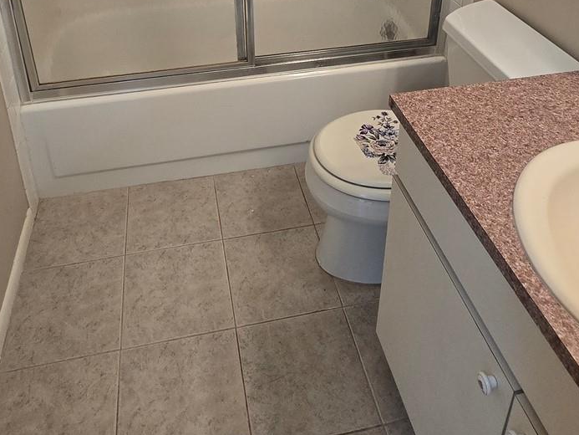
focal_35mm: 30
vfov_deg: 40.6
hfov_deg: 59.9
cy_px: -5
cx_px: 274
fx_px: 502
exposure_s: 1/60
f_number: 2.2
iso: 250
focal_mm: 2.2
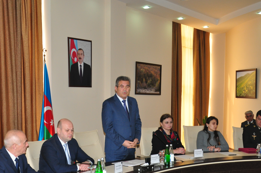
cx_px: 118
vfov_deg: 26.4
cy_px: 116
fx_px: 367
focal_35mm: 51
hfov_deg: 39.1
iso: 800
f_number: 4
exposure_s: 1/200
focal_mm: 25
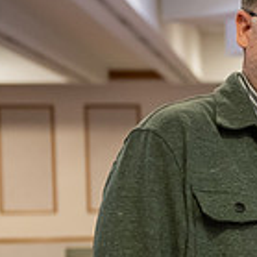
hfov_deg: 9.7
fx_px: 1428
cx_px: 494
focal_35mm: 170
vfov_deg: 10.2
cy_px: 234
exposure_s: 1/160
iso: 2500
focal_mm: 48
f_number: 3.2
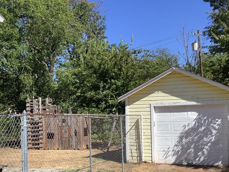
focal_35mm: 49
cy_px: 117
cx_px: 89
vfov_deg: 29.4
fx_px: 324
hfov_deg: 38.7
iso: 25
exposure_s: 1/1733
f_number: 2.4
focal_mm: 3.3
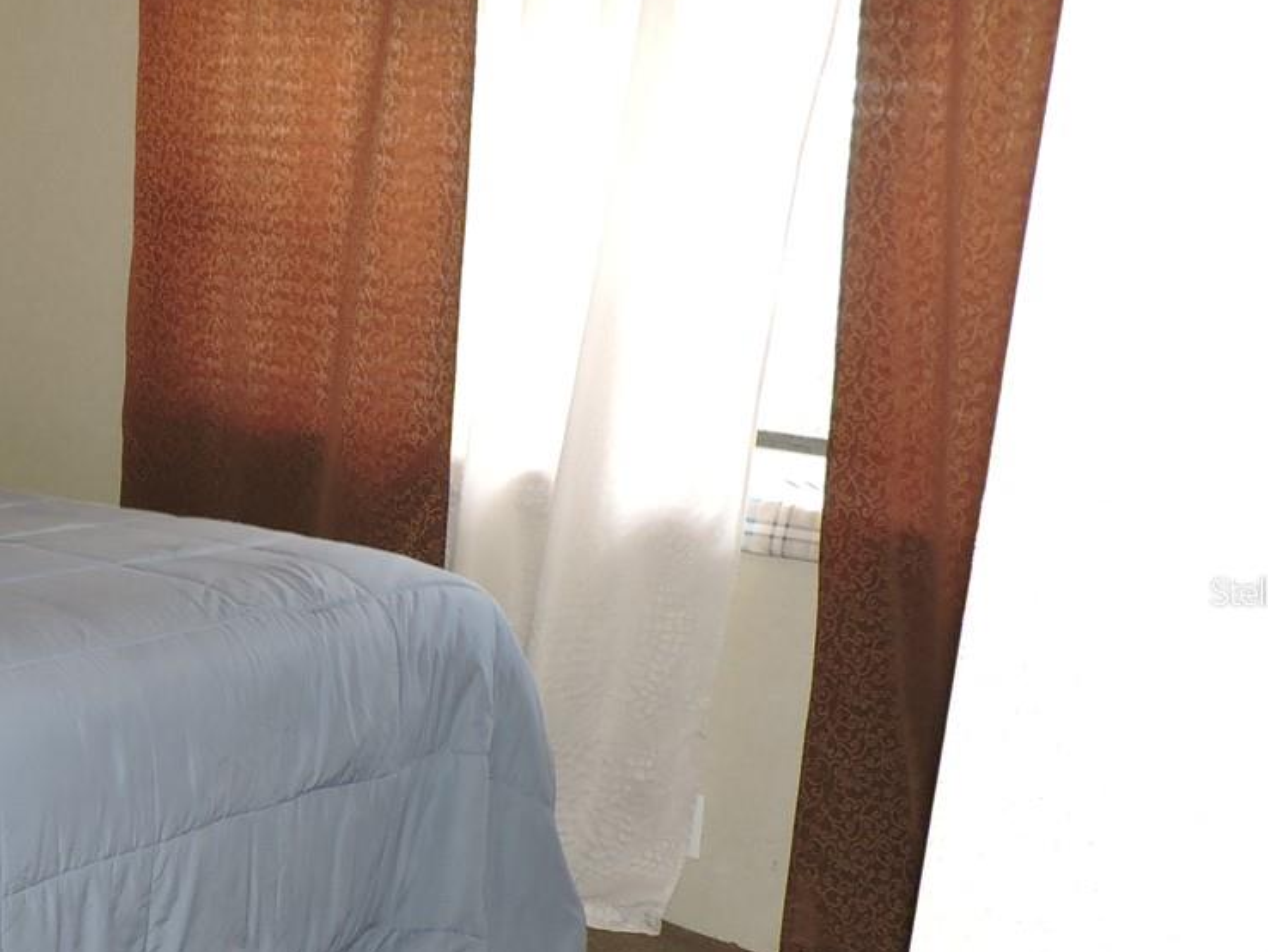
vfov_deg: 28.0
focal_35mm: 52
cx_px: -2
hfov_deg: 33.6
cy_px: 591
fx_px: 1905
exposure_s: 1/30
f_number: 3
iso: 200
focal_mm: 4.3
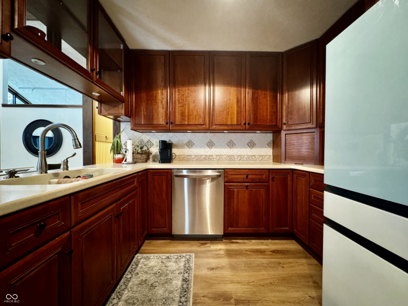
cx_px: 204
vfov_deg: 85.7
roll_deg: +0.2
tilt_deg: -1.1
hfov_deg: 102.1
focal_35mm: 14
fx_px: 165
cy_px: 153
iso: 1000
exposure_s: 1/40
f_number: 2.2
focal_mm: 2.22
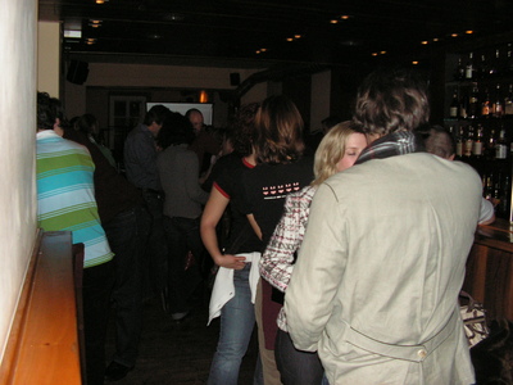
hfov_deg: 51.4
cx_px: 256
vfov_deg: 39.7
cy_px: 192
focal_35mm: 36
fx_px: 534
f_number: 3.2
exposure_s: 1/40
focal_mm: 6
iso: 160
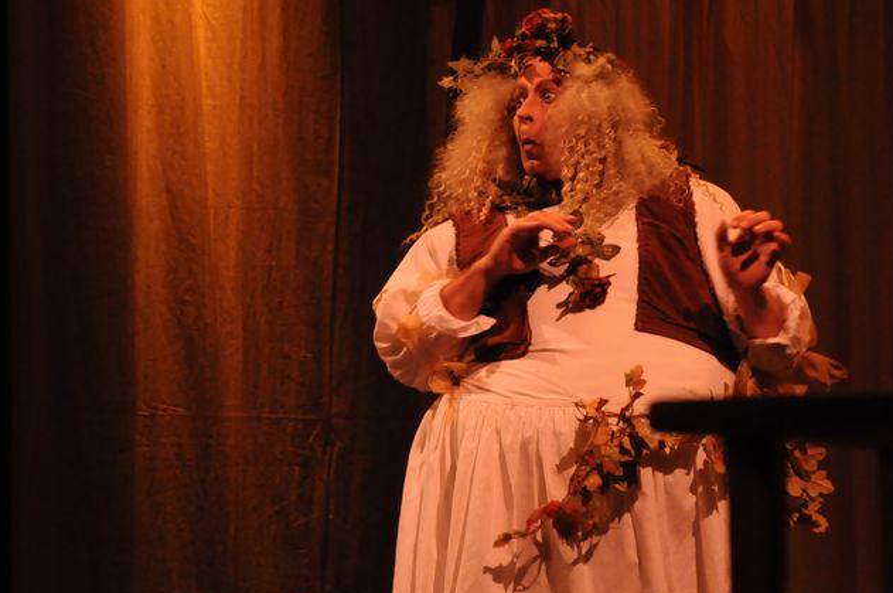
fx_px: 4946
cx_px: 470
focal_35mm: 200
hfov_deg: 10.3
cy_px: 306
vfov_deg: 6.9
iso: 3200
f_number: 5.6
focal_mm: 105
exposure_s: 1/125
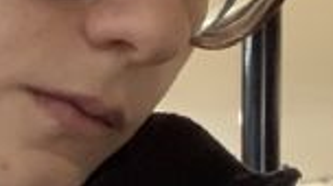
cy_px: 214
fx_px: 1217
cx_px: -18
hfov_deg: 15.2
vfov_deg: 8.7
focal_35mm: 138
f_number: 2.2
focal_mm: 2.87
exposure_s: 1/15
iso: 500
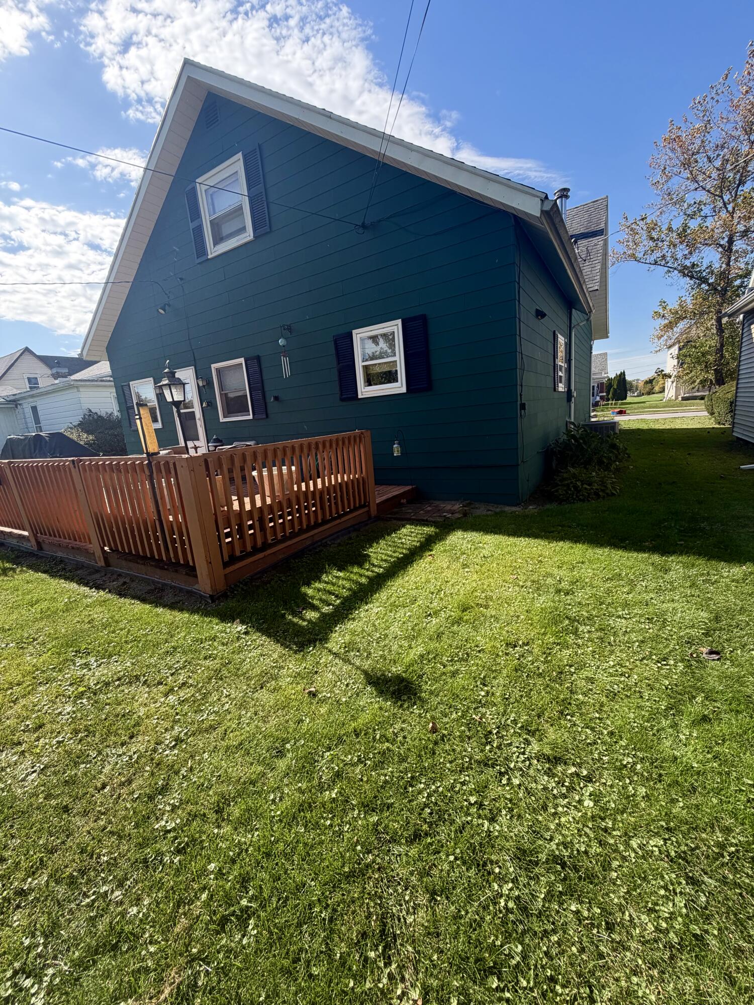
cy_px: 502
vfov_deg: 102.1
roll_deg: +5.3
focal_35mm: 14
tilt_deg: -11.5
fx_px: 407
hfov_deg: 85.7
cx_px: 377
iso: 40
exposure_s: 1/574
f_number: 2.2
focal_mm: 2.22
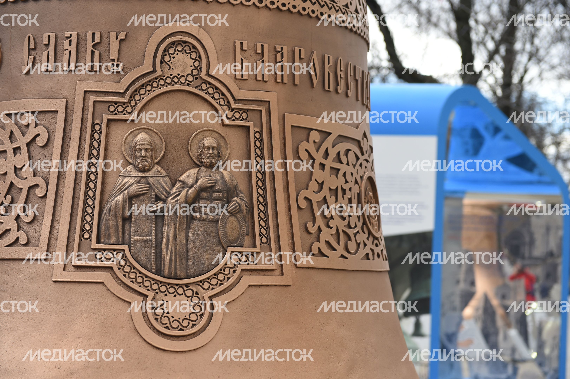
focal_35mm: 70
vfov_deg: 19.4
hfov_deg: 28.9
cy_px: 190
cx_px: 285
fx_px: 1108
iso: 640
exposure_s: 1/1250
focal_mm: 70
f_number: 4
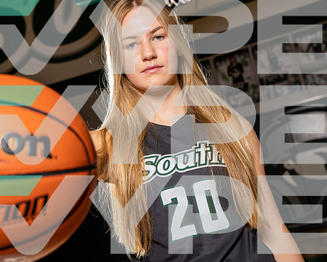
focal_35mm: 63
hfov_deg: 30.0
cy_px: 125
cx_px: 156
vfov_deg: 24.2
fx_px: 610
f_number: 5.6
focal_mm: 51
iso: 400
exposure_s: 1/250
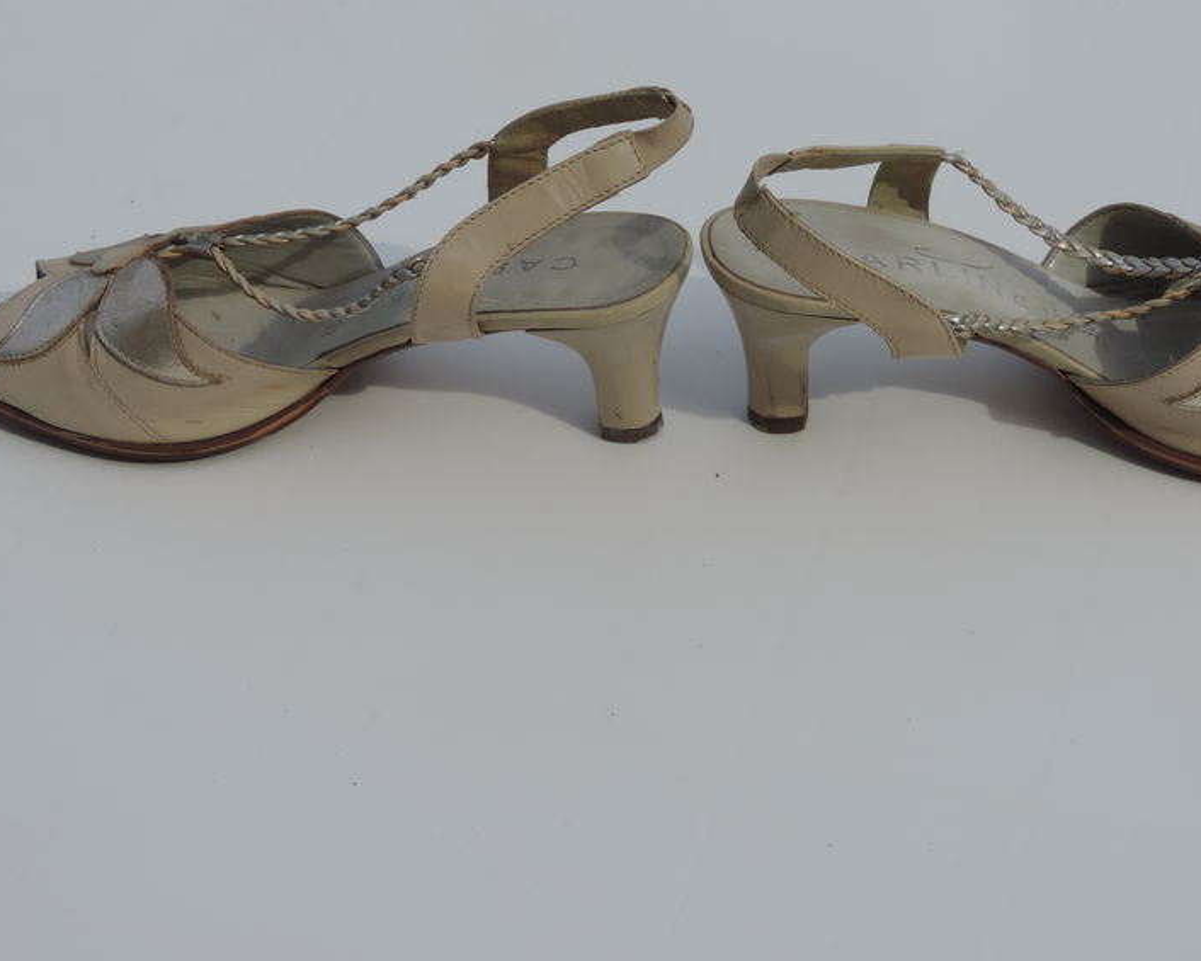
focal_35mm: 65
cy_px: 390
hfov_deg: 29.1
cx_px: 723
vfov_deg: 23.5
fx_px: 2311
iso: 80
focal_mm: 8.3
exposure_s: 1/1250
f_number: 3.5
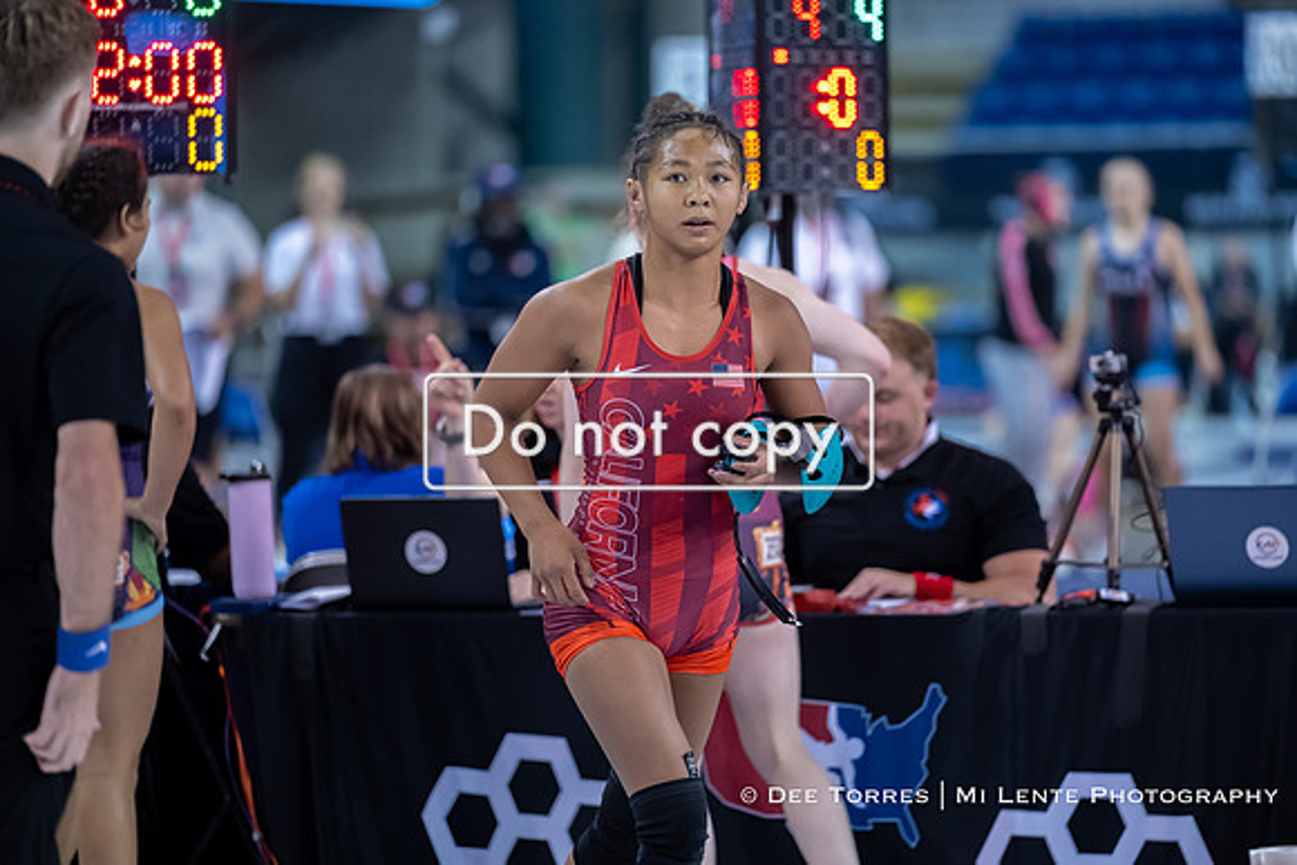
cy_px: 432
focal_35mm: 200
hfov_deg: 10.3
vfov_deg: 6.9
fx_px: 7207
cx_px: 648
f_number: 3.2
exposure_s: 1/800
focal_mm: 200
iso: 3200
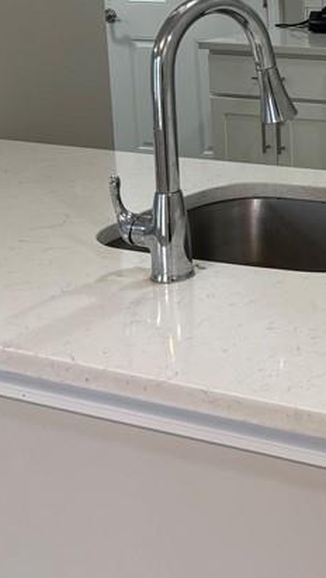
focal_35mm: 65
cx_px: 569
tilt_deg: -8.9
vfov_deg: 31.0
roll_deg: +0.0
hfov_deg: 16.0
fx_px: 998
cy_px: 66
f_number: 1.78
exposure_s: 1/60
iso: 125
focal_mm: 6.86
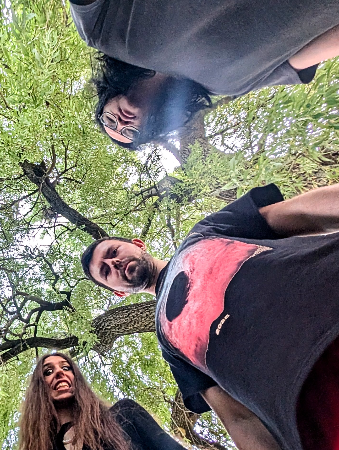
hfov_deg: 47.6
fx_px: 339
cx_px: 32
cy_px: 249
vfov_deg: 67.0
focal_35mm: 26
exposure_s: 1/23.8
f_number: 1.95
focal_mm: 2.23
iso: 354
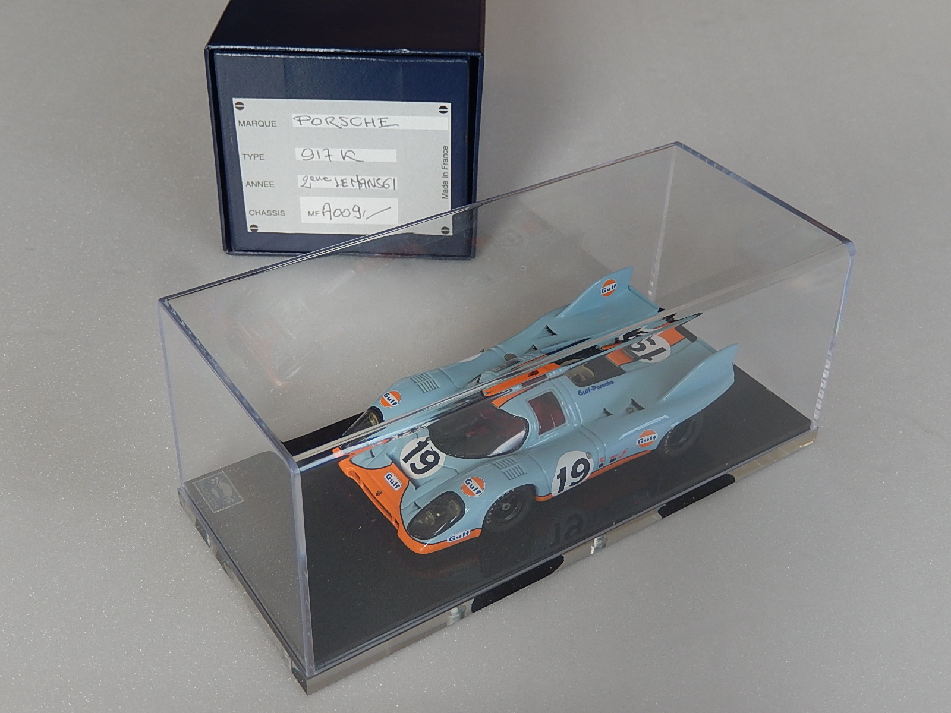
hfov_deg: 45.8
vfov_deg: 35.1
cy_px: 356
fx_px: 1126
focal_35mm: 41
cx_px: 476
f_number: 4.2
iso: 125
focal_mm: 7.3
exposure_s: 1/80
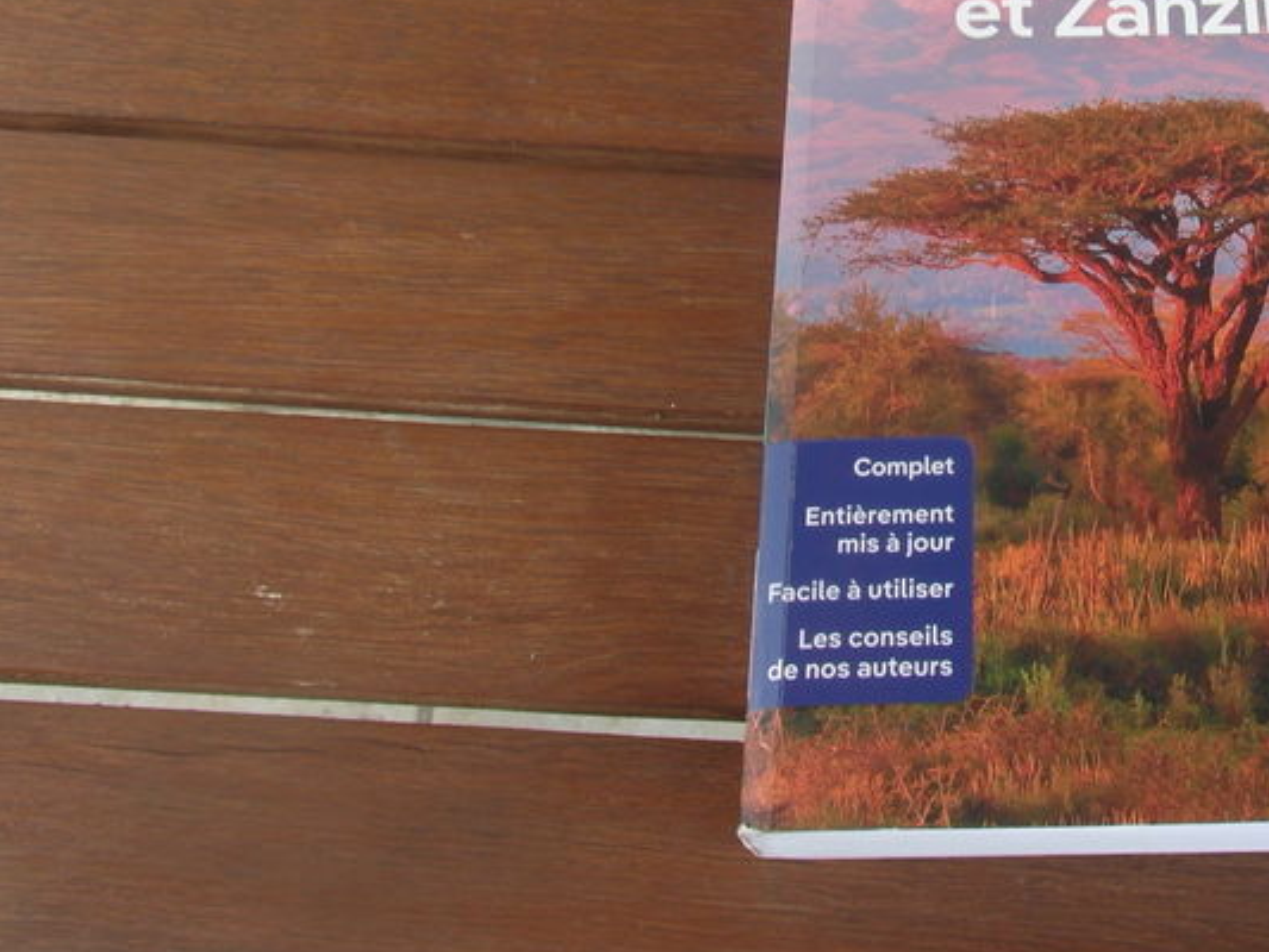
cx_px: 1071
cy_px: 214
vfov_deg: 31.5
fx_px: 1650
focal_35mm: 45
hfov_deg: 39.8
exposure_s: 1/30
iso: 80
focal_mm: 4
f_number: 4.6
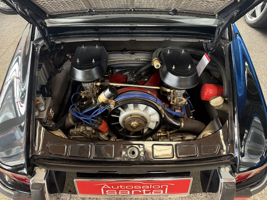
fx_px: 185
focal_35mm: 24
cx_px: 134
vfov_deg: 56.8
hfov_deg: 71.6
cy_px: 100
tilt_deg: -46.5
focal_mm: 6.76
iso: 400
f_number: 1.78
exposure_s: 1/60
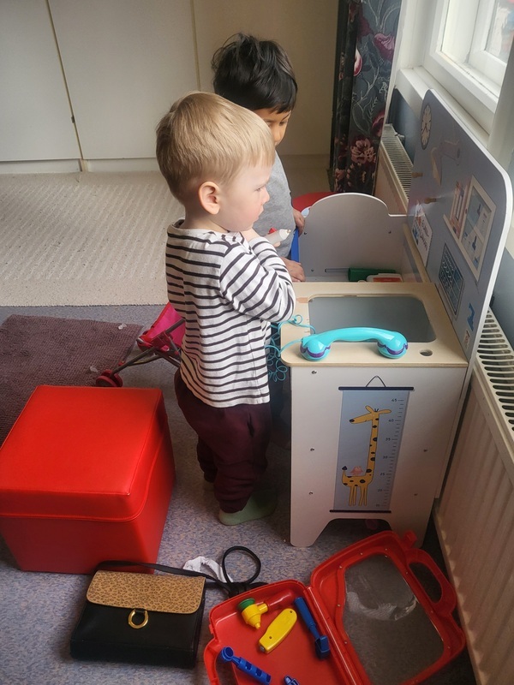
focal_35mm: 26
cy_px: 342
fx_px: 515
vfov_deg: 67.3
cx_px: 257
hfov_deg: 53.1
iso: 50
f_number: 1.8
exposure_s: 1/244
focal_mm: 4.25
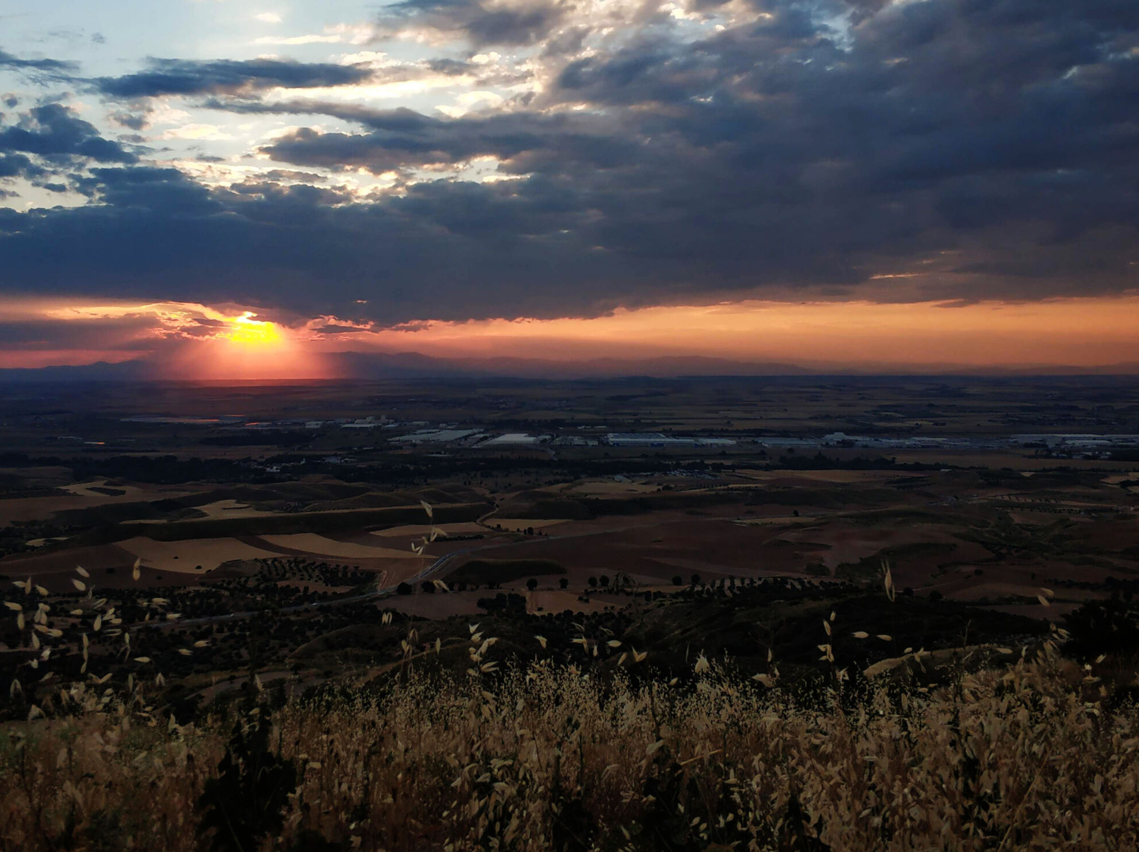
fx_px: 1150
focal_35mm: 35
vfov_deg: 40.3
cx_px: 552
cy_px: 316
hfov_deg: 52.7
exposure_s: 1/441
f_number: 1.8
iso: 134
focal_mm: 3.82
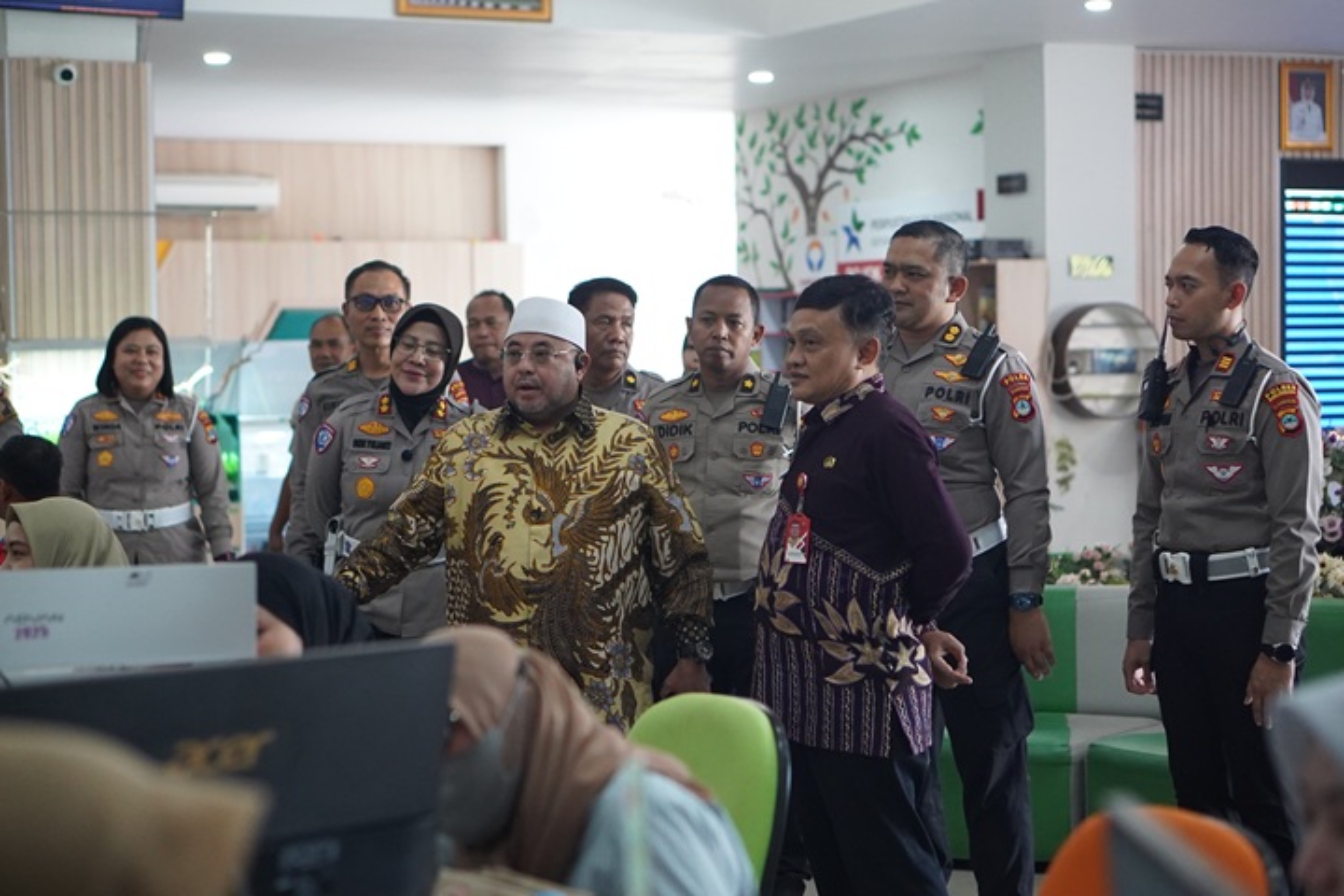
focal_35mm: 75
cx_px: 672
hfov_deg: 27.0
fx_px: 2800
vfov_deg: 18.2
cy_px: 448
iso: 3200
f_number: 2.2
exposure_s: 1/320
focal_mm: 50
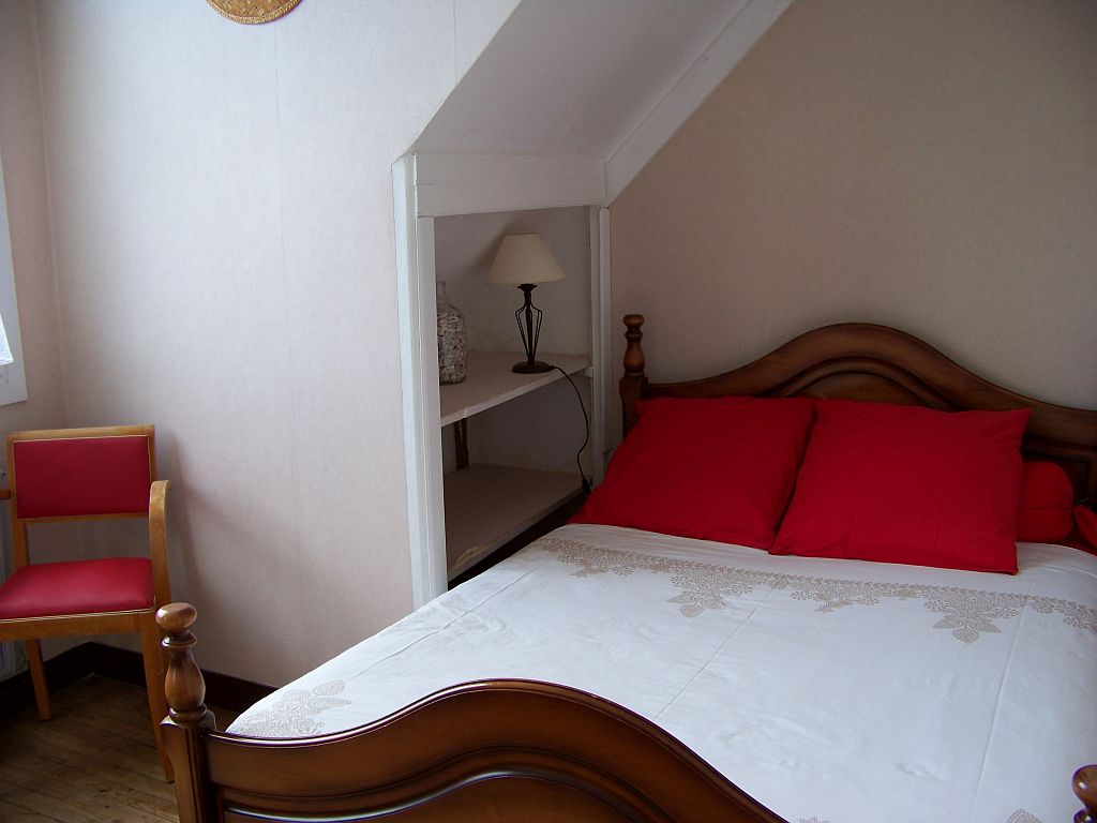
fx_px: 1141
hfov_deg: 51.4
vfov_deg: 39.7
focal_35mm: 36
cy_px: 412
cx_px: 548
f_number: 2.8
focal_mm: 5.85
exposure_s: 1/50
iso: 64
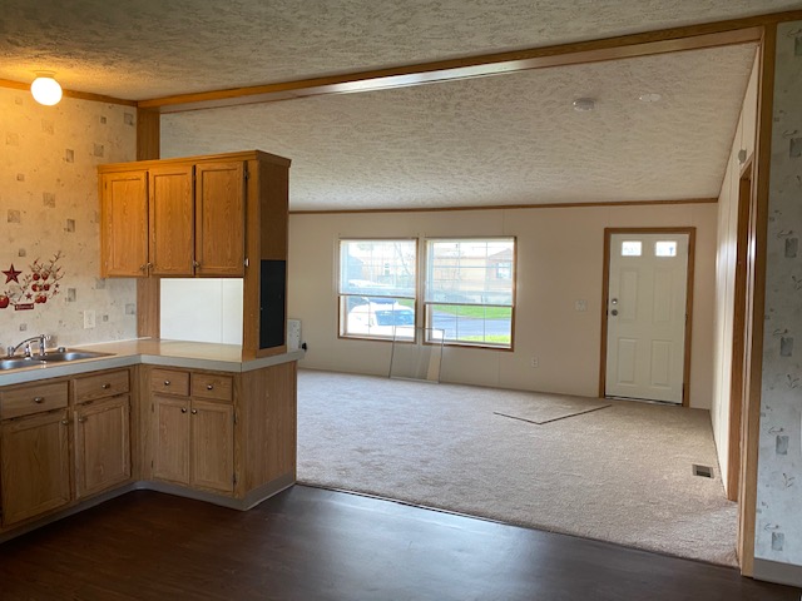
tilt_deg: -1.9
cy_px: 300
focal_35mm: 26
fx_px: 602
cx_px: 401
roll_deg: -0.6
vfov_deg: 53.1
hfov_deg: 67.3
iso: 160
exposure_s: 1/60
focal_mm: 4.25
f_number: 1.8
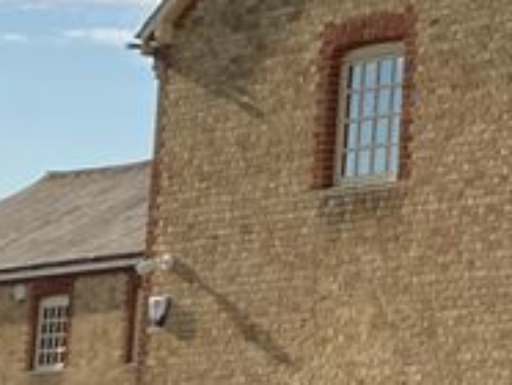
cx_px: 1335
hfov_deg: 10.0
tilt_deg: +10.0
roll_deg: -0.6
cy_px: 40
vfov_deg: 8.9
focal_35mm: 167
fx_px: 2473
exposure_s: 1/2558
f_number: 1.8
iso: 20
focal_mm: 3.99
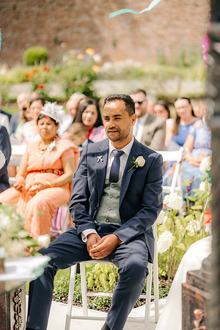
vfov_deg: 23.9
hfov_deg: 16.1
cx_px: 110
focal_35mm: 85
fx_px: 779
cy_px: 165
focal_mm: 85
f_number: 2.2
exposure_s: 1/2500
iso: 100
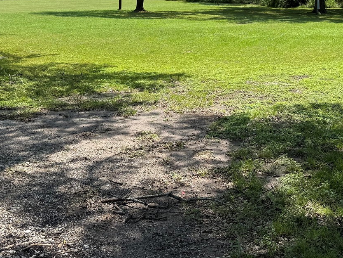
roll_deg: +0.1
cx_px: 195
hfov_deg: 32.6
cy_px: 28
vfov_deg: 24.2
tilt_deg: -3.6
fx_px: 585
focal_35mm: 59
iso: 80
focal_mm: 6.76
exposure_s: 1/2000
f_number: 1.78
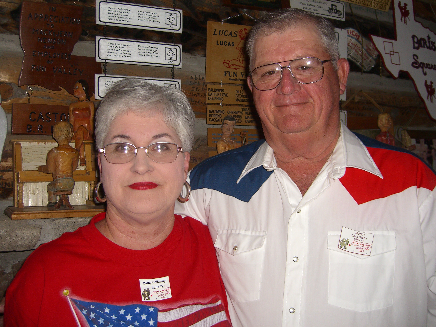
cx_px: 218
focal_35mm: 38
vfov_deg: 37.7
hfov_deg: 49.0
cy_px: 164
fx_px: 479
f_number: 2.8
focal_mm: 7.9
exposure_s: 1/60
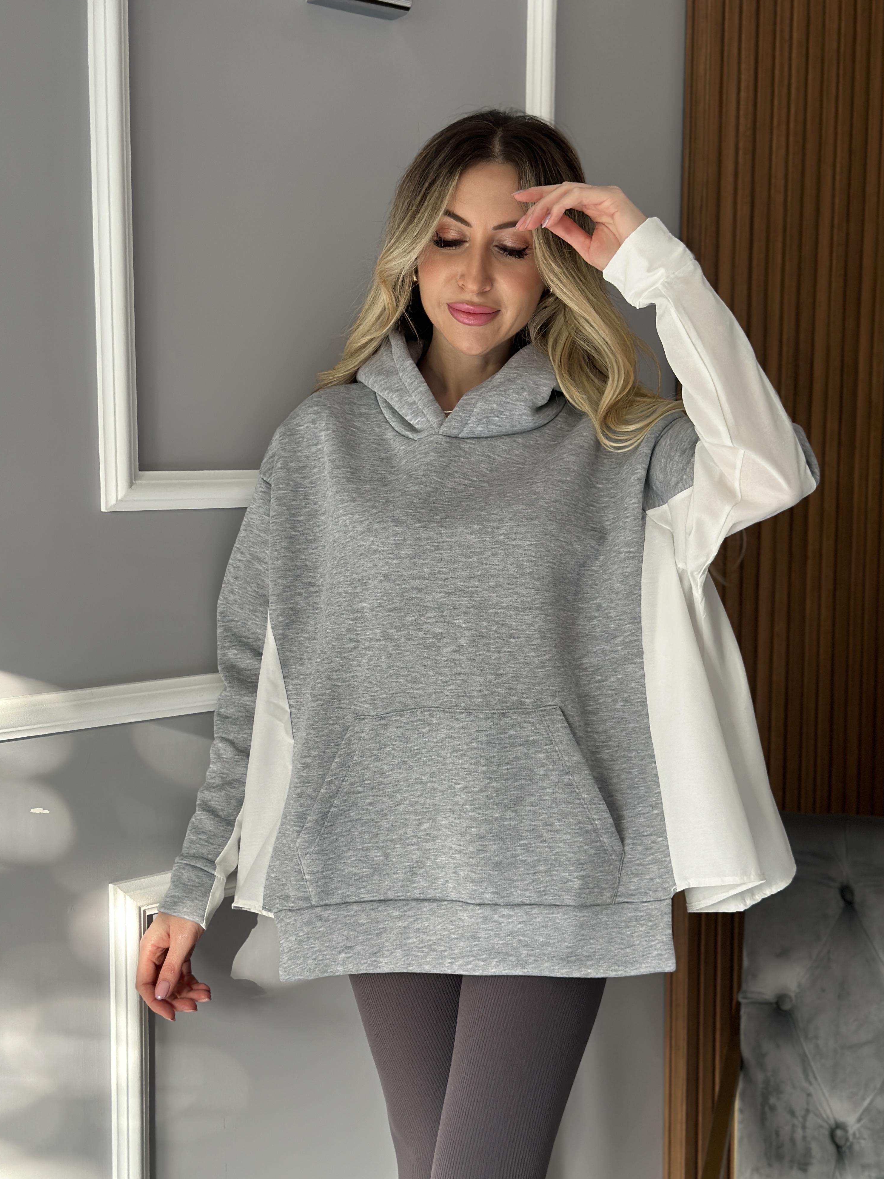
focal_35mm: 49
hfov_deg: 29.7
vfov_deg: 38.9
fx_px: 1669
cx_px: 439
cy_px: 592
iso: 125
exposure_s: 1/67
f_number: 1.78
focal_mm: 6.86
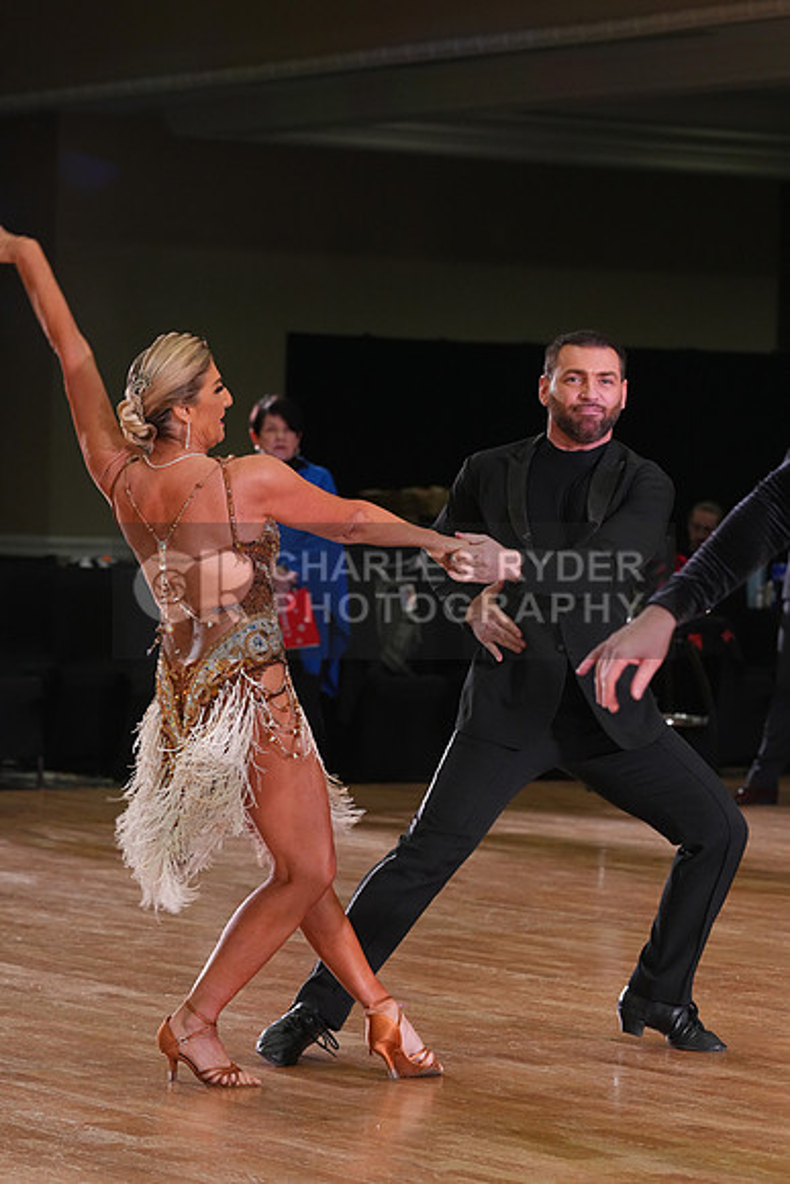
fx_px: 4441
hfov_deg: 10.2
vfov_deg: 15.2
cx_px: 395
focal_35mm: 135
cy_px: 592
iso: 3200
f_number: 6.3
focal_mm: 135
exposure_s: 1/200
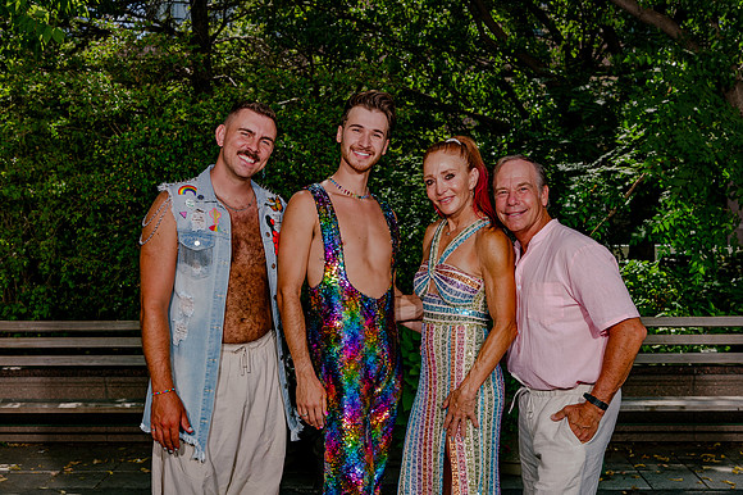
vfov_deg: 29.0
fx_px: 956
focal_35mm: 46
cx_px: 367
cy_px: 243
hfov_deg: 42.5
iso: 200
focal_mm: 45
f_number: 8
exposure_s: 1/320
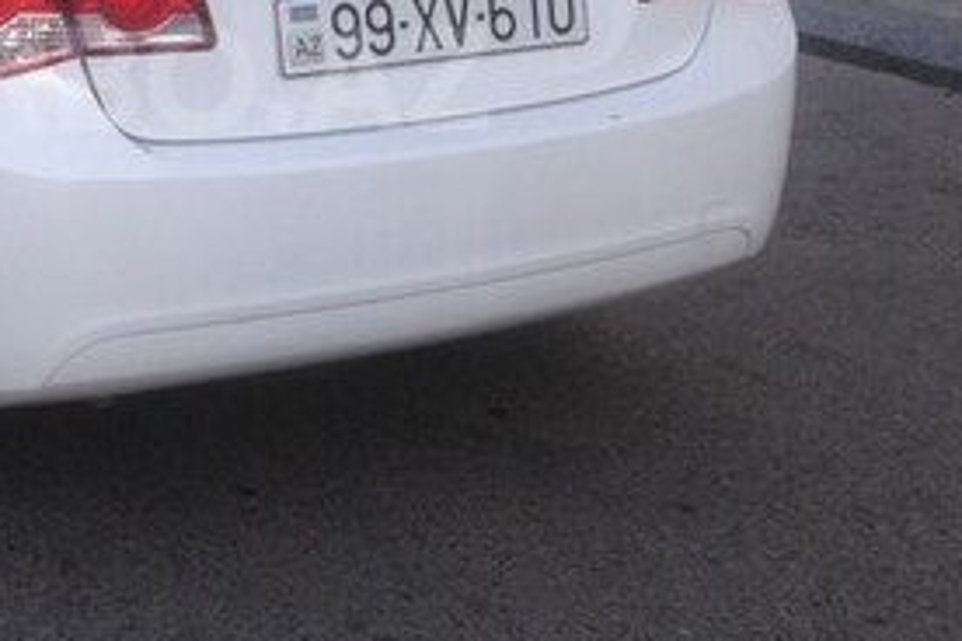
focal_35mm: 82
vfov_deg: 16.5
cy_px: 78
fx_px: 2191
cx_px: 132
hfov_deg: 24.2
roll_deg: -1.8
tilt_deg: -13.3
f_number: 2.4
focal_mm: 4.12
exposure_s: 1/190
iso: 50
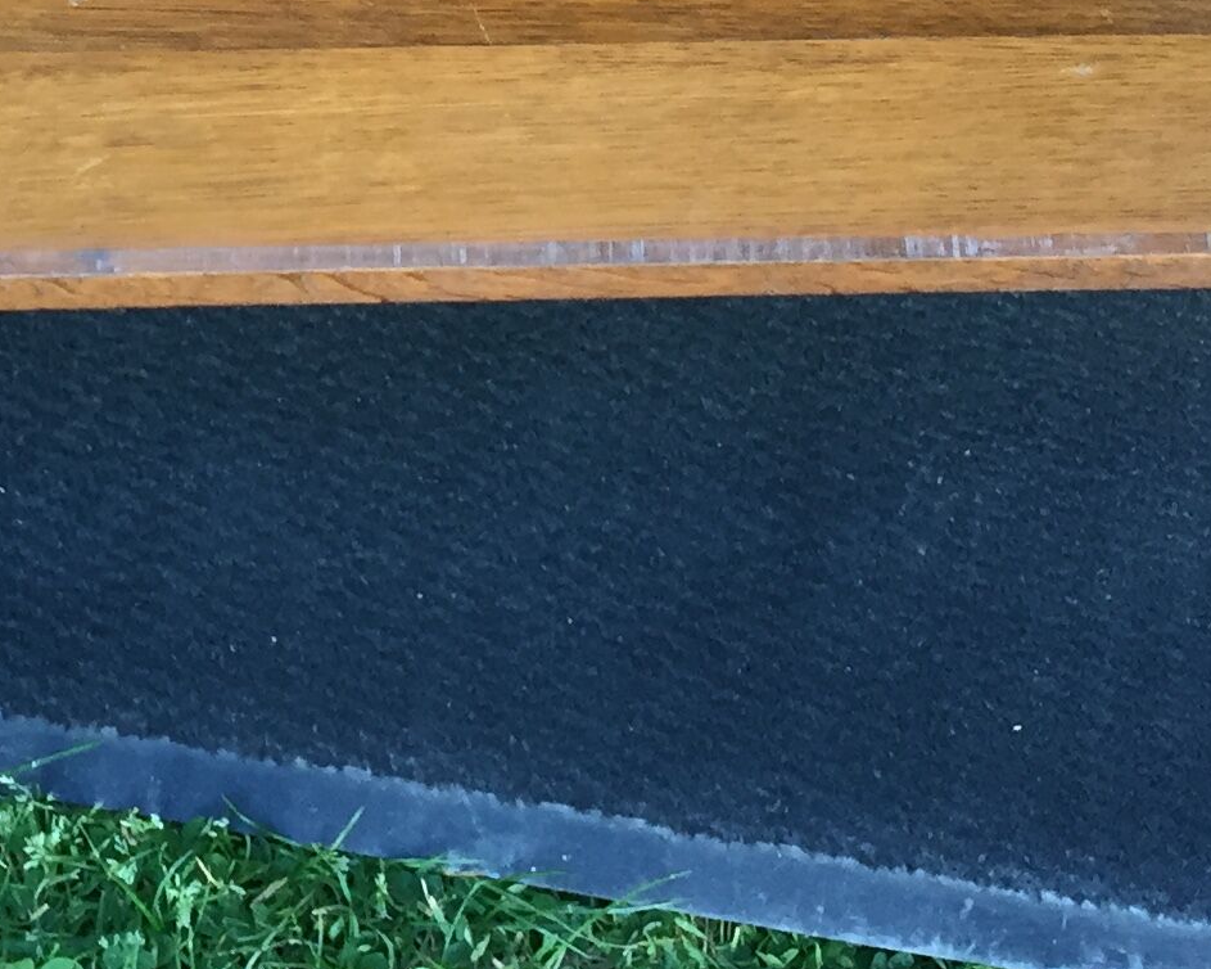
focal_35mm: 98
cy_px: -360
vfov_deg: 14.9
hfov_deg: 19.6
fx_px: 3512
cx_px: 566
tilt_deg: -58.2
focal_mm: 4.15
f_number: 2.2
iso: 32
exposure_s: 1/33
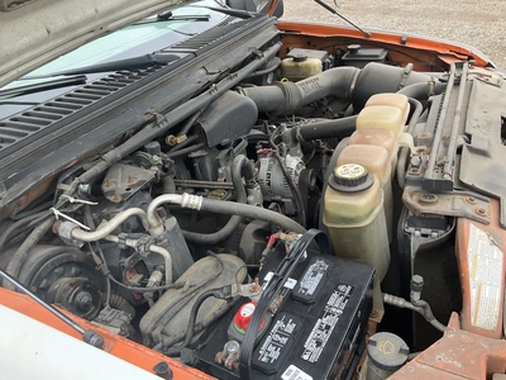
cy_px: 190
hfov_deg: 61.7
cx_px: 253
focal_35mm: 29
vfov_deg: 48.2
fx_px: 424
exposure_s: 1/149
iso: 32
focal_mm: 3
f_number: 1.8
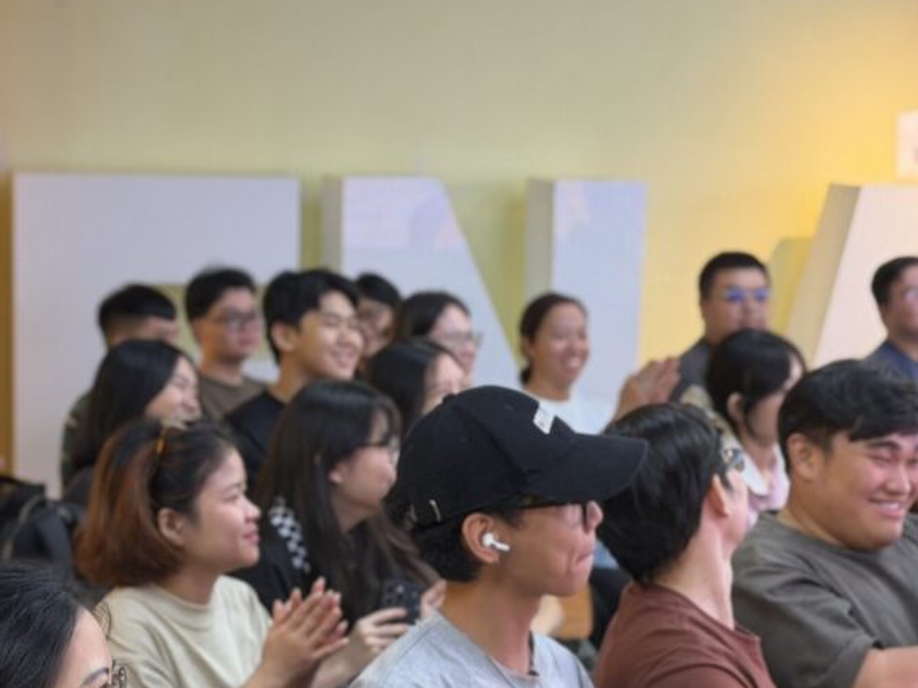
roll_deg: -0.8
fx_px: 2440
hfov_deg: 21.3
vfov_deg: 16.0
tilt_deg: -7.4
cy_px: 431
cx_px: 473
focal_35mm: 92
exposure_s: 1/100
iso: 250
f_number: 1.78
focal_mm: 6.76
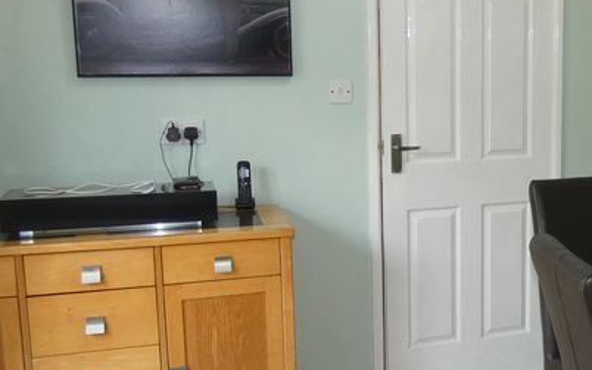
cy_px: 199
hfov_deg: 35.2
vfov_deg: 24.0
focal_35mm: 54
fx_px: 871
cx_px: 542
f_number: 2.8
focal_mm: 3.6
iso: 250
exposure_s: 1/60
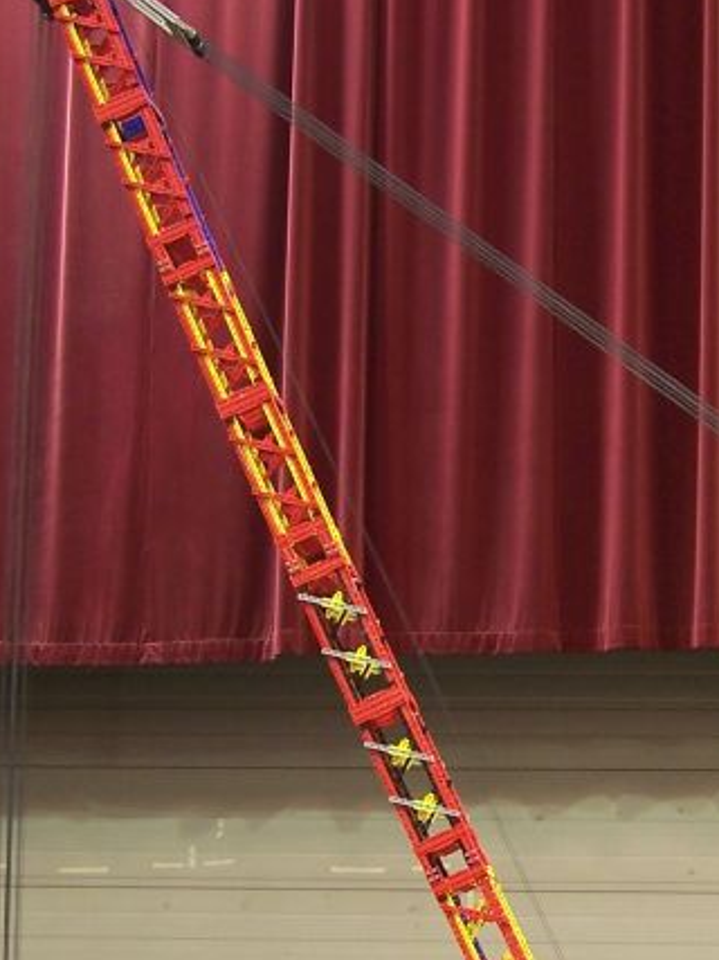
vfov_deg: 20.3
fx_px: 2660
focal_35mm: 96
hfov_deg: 15.2
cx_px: 640
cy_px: 749
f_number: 2.8
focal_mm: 6.7
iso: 80
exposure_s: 1/2
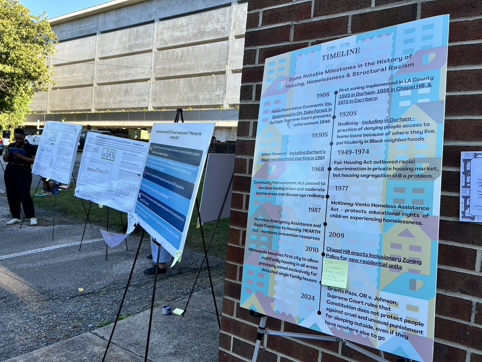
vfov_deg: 53.1
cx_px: 241
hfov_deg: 67.3
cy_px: 181
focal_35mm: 26
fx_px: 362
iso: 50
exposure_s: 1/646
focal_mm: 5.7
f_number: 1.5
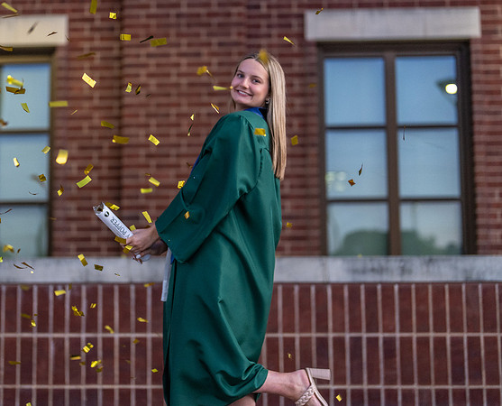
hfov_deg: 26.0
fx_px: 1083
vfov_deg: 21.2
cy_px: 146
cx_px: 192
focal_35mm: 73
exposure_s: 1/1000
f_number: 1.2
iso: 1250
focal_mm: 50
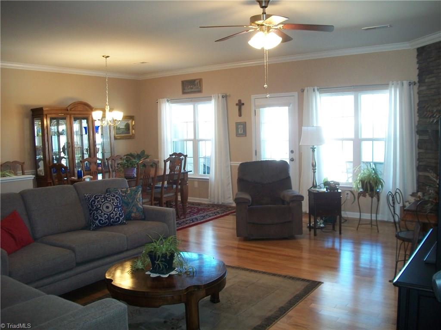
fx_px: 408
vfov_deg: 44.2
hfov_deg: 56.8
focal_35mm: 32
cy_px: 165
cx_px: 220
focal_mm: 5.7
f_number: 2.9
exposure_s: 1/40
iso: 160
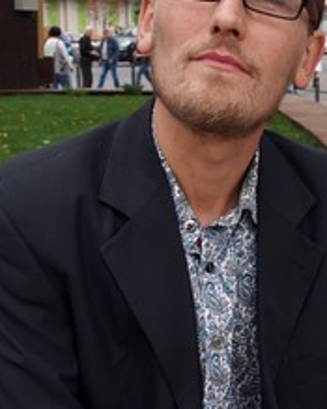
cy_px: 264
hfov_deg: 17.5
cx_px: 454
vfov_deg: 23.5
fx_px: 981
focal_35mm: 81
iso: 100
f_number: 5.6
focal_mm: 18
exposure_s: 1/125
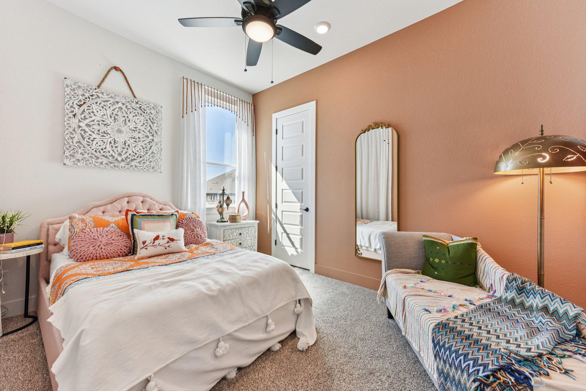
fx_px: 228
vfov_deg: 81.2
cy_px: 196
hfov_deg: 104.3
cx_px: 293
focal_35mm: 14
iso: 400
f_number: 8
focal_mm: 14
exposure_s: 1/125
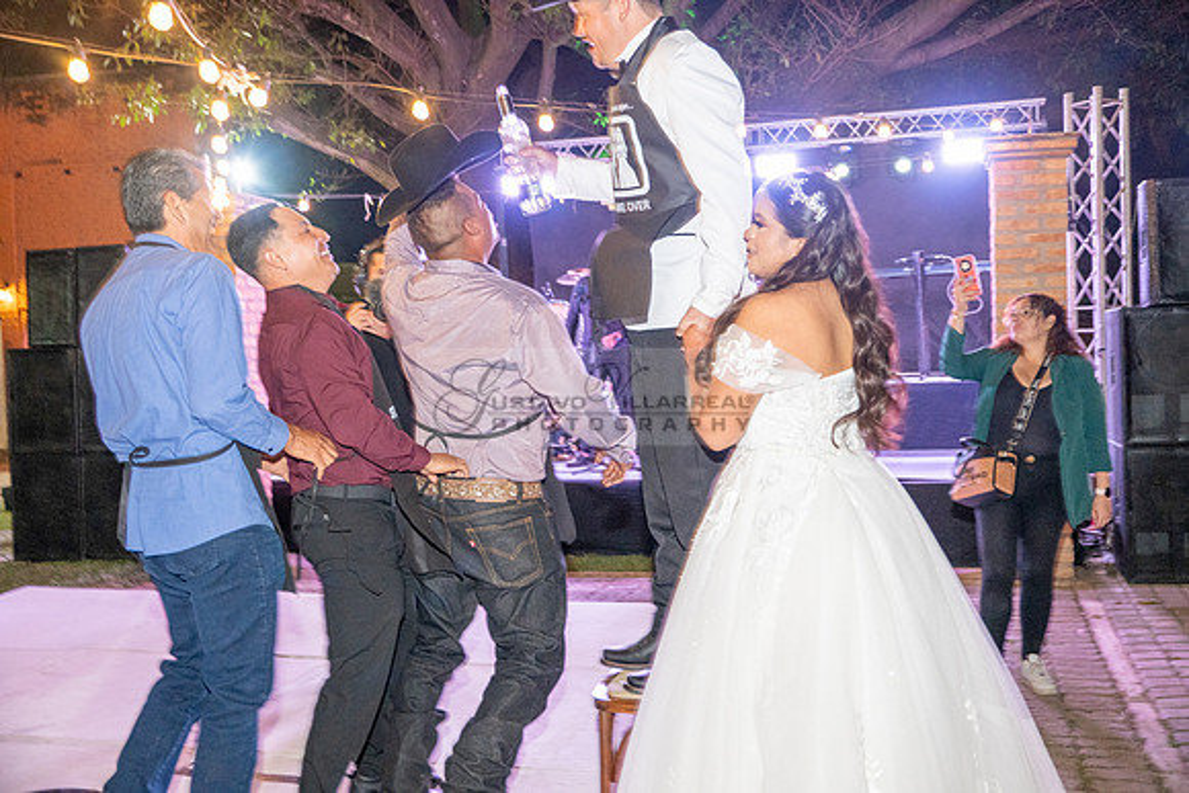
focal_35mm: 38
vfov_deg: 35.1
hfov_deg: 50.7
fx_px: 1255
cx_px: 594
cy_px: 396
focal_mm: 38
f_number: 5
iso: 2500
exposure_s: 1/80
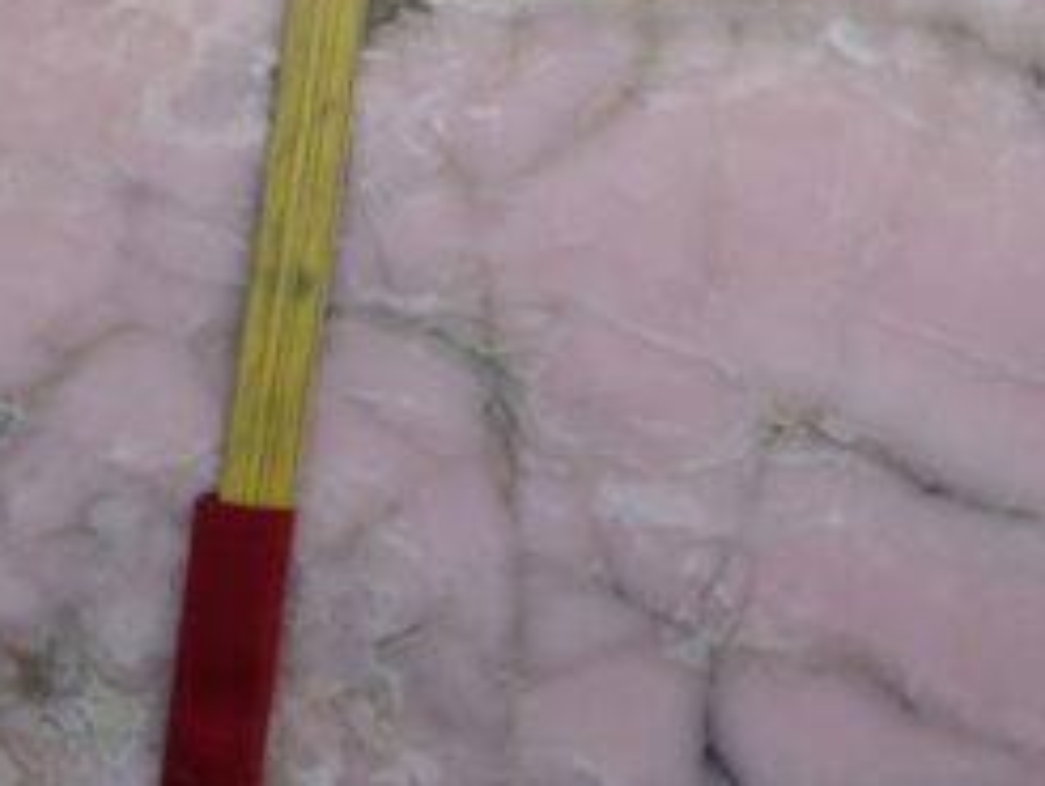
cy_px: 51
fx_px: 1692
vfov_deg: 25.2
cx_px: 1032
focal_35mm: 56
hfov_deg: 31.8
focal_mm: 5.4
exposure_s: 1/182
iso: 100
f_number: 1.8
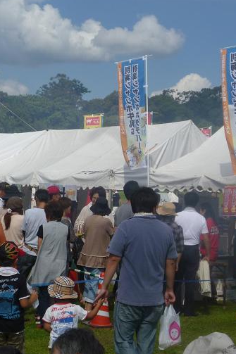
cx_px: 92
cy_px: 170
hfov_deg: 15.9
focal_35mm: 86
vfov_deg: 23.7
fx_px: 846
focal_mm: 10.4
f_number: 5.6
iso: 80
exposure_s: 1/640
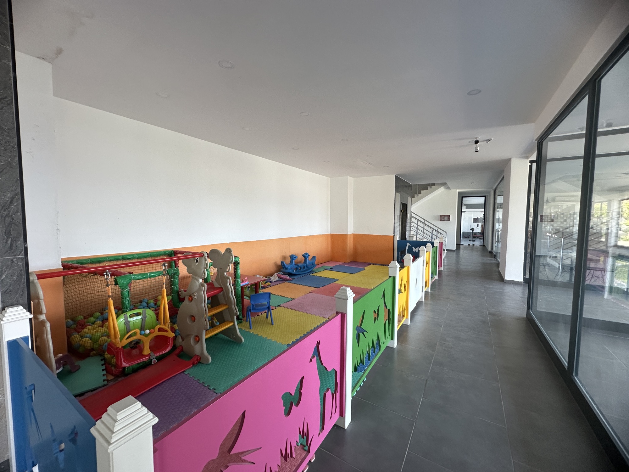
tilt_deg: -2.0
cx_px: 314
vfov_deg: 85.7
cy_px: 236
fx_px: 254
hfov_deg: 102.1
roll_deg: +0.0
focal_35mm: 14
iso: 125
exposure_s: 1/100
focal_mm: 2.22
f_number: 2.2
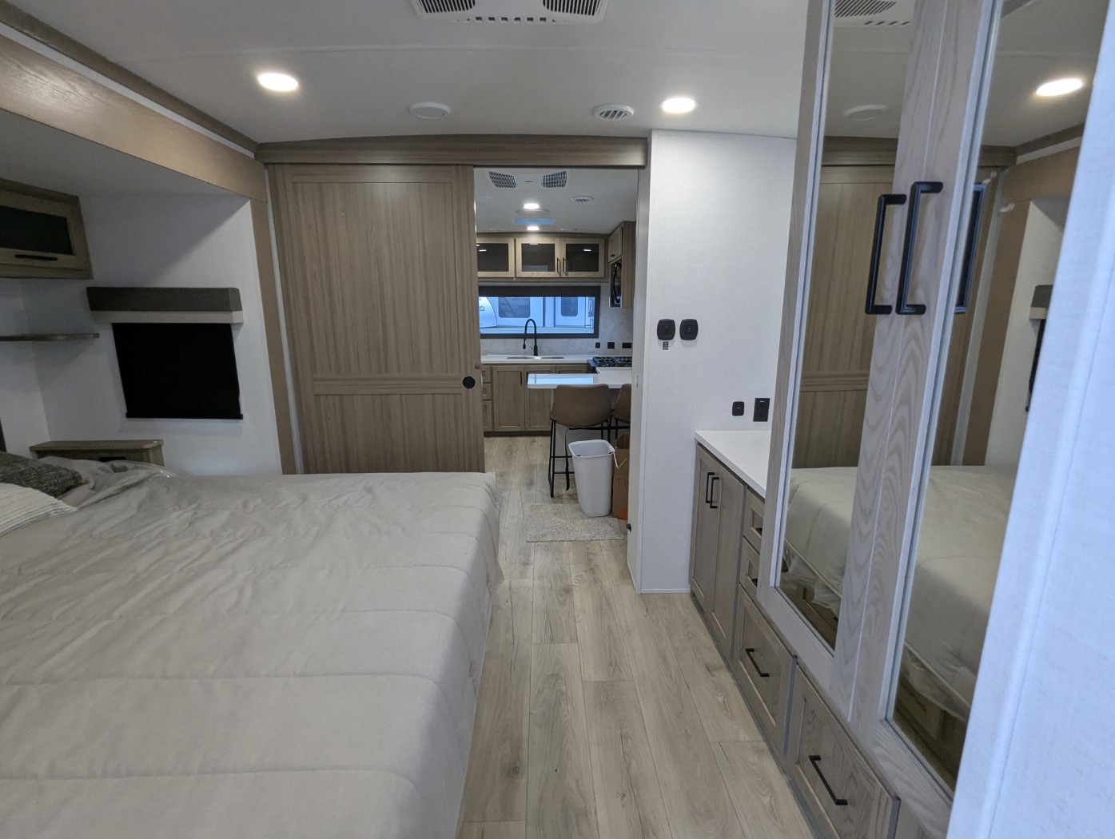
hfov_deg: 94.4
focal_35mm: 16
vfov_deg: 78.2
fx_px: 516
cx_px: 558
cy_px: 420
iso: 220
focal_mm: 2.35
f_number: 2.2
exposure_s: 1/111
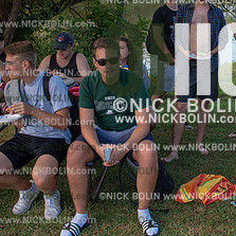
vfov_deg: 31.9
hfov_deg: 31.6
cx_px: 180
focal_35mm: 53
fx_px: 409
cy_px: 74
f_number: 3.2
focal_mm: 24
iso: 160
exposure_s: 1/640
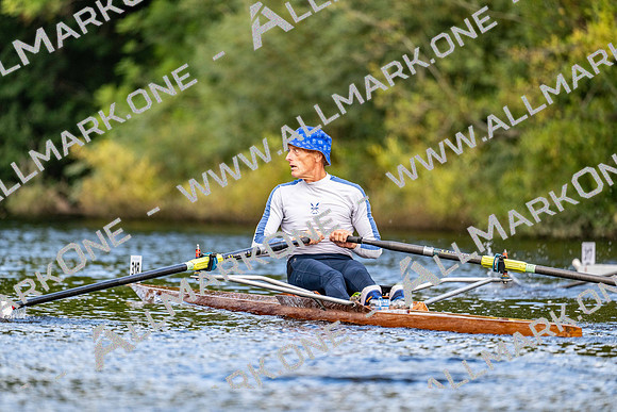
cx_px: 308
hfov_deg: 5.1
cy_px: 206
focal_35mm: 400
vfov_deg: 3.4
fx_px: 6860
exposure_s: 1/2000
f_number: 4.5
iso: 800
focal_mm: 400
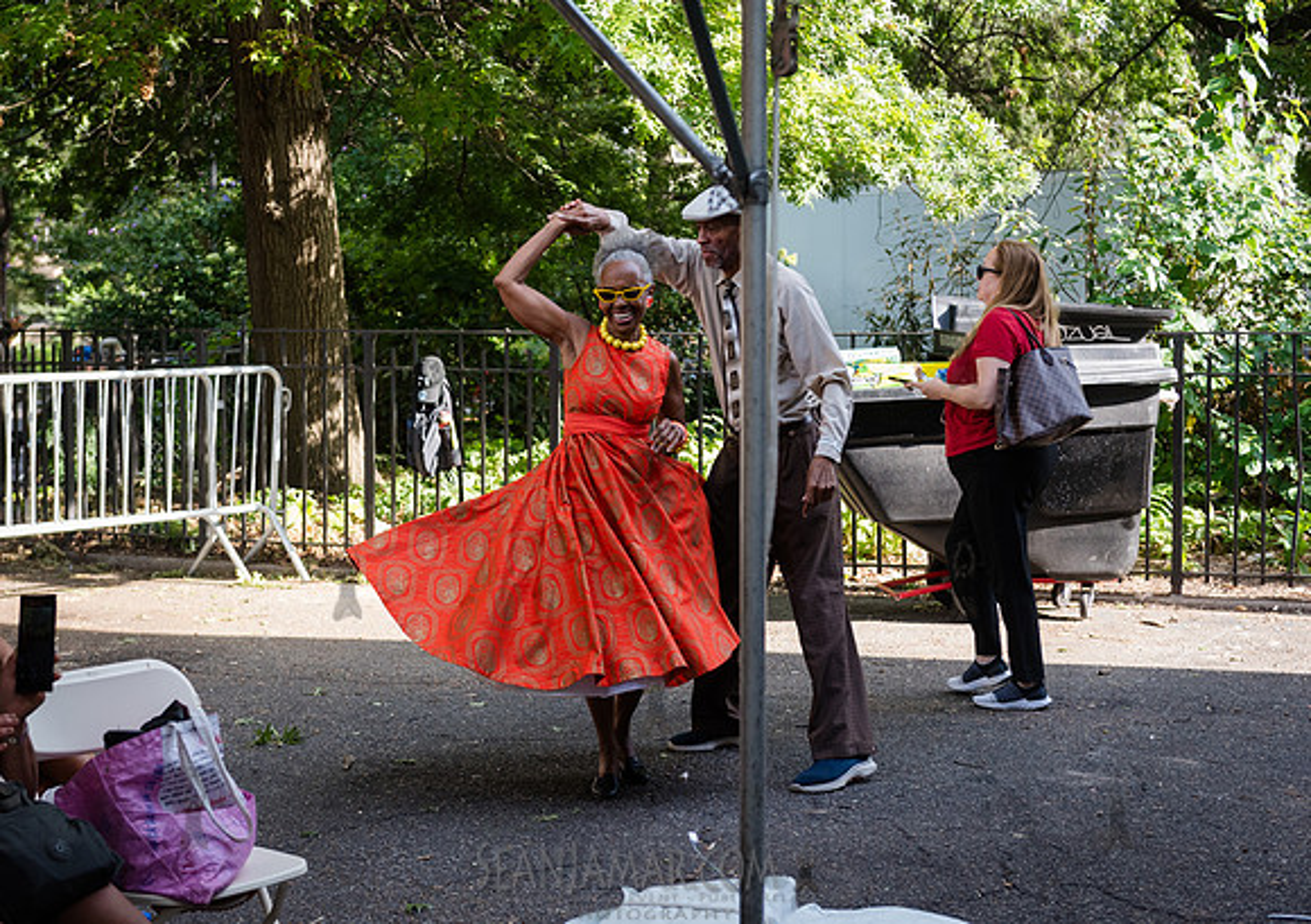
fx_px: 2316
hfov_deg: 31.6
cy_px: 440
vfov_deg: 22.6
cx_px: 568
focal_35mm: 62
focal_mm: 55
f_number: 3.5
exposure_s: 1/800
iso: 800
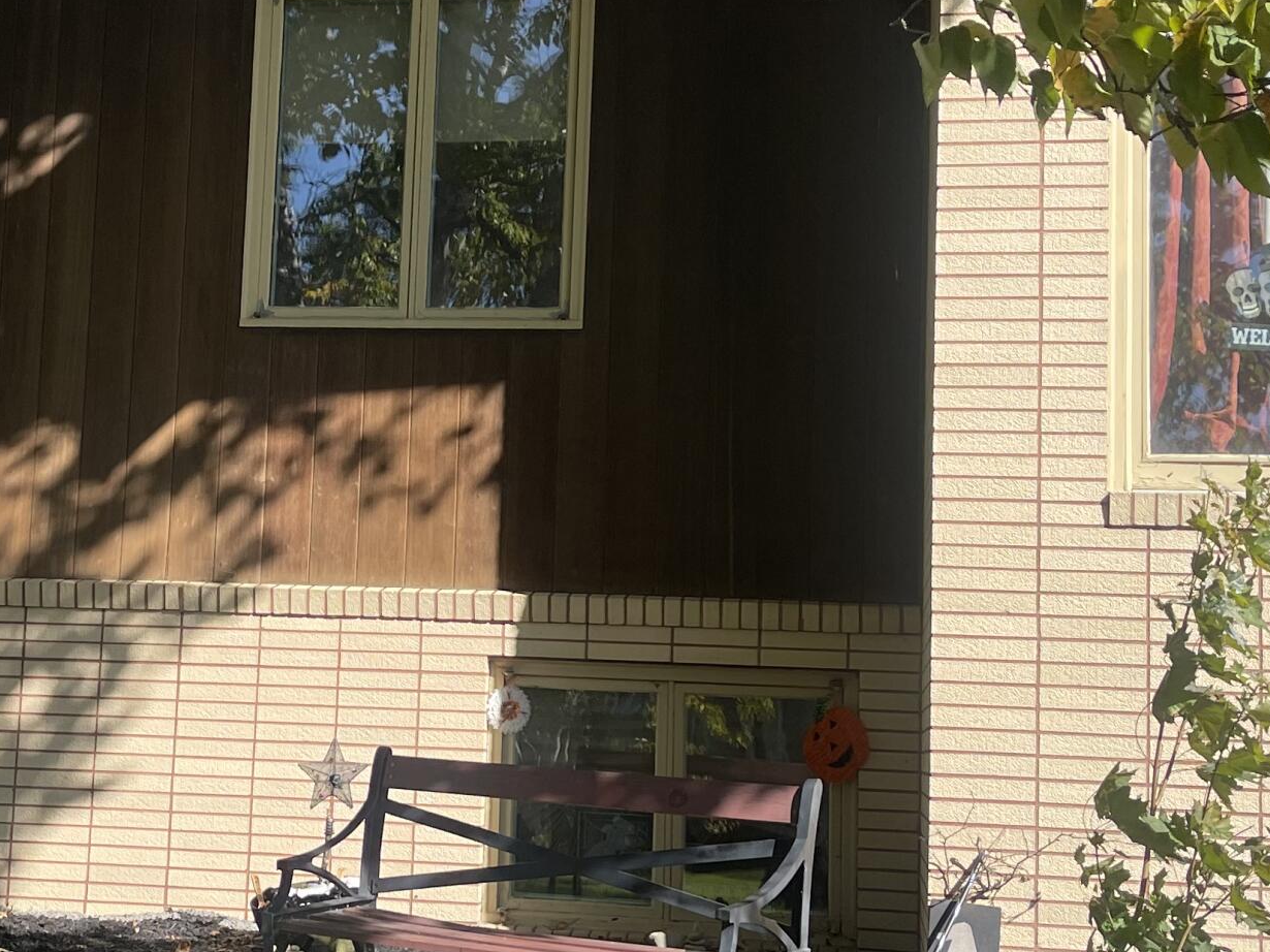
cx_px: 373
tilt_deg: +7.3
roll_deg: -3.1
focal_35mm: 61
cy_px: 429
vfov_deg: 24.0
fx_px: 2238
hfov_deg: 31.3
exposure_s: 1/1618
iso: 32
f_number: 1.6
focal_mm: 5.1
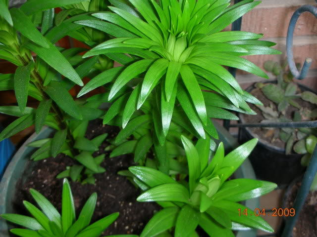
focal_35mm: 46
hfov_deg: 41.2
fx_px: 421
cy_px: 118
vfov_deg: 31.5
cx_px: 158
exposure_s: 1/60.1
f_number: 3.5
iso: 50
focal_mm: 7.7
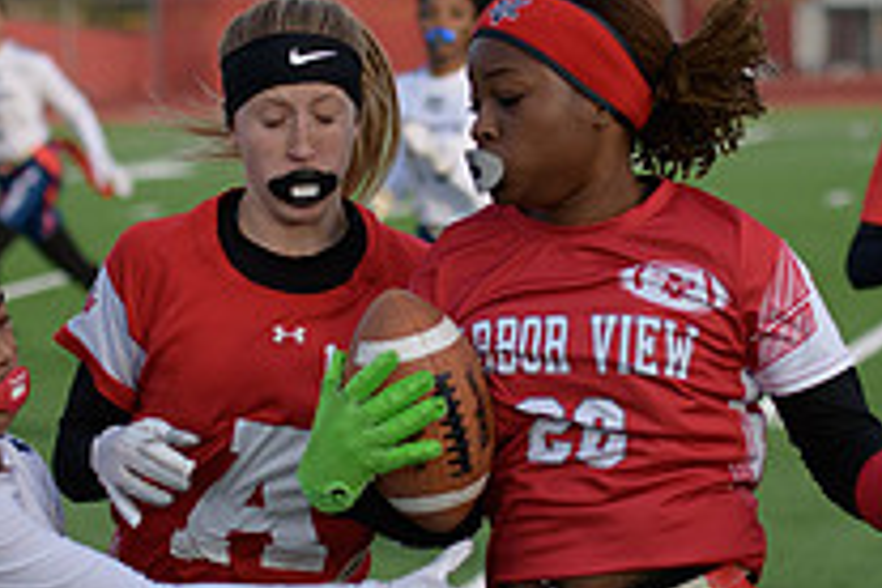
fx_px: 4949
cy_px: 309
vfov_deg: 6.8
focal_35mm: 202
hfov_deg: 10.2
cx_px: 499
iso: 640
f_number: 2.8
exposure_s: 1/4000
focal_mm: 72
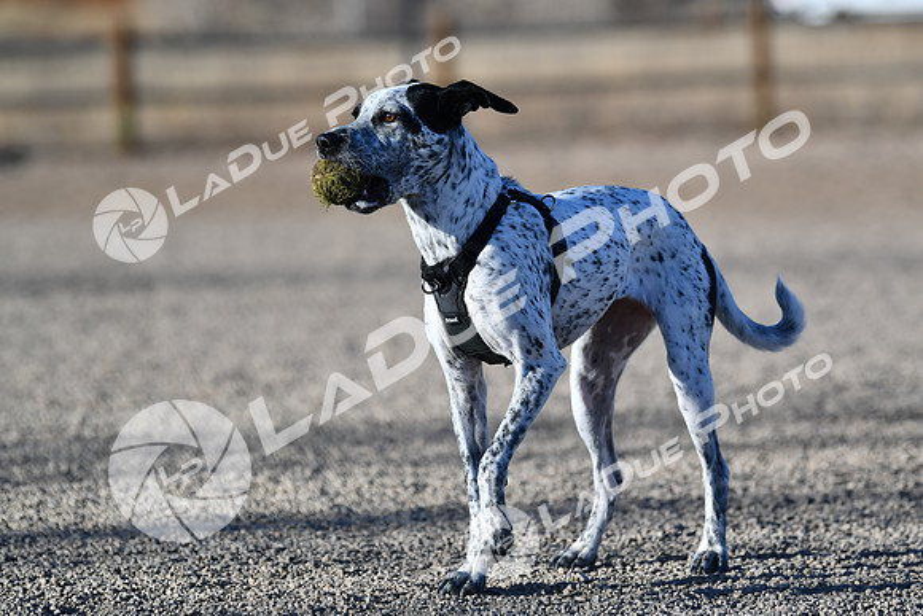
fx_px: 5193
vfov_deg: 6.8
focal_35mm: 202
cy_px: 308
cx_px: 462
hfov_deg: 10.2
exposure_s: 1/4000
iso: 200
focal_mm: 135
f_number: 2.8
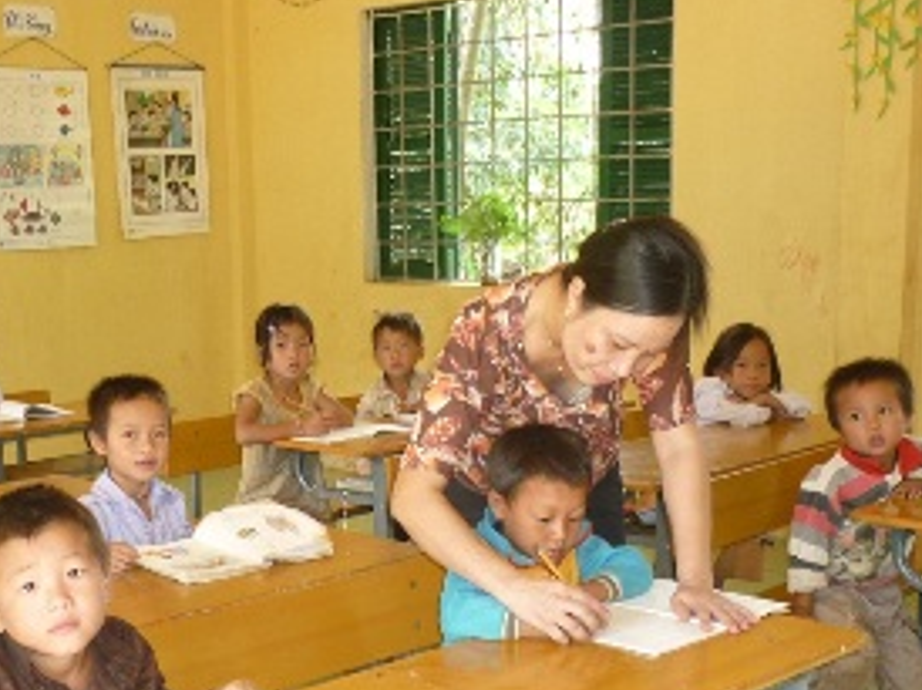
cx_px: 299
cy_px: 485
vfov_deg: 26.8
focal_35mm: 54
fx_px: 1437
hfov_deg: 35.2
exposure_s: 1/30
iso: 160
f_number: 2.8
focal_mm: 5.5
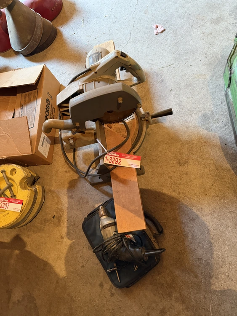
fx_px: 219
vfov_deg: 71.6
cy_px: 158
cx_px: 118
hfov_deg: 56.8
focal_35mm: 24
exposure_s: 1/60
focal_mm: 6.76
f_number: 1.78
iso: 500
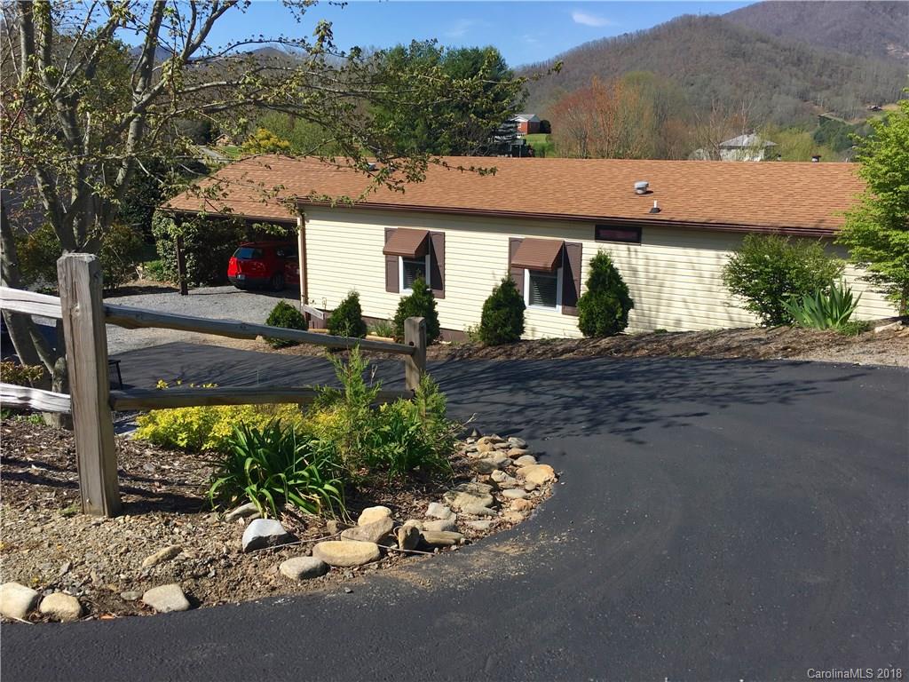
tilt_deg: -14.9
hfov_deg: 61.7
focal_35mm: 29
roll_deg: -0.1
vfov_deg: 48.2
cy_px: 341
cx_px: 454
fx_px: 762
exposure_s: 1/1425
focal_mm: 4.15
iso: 25
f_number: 2.2
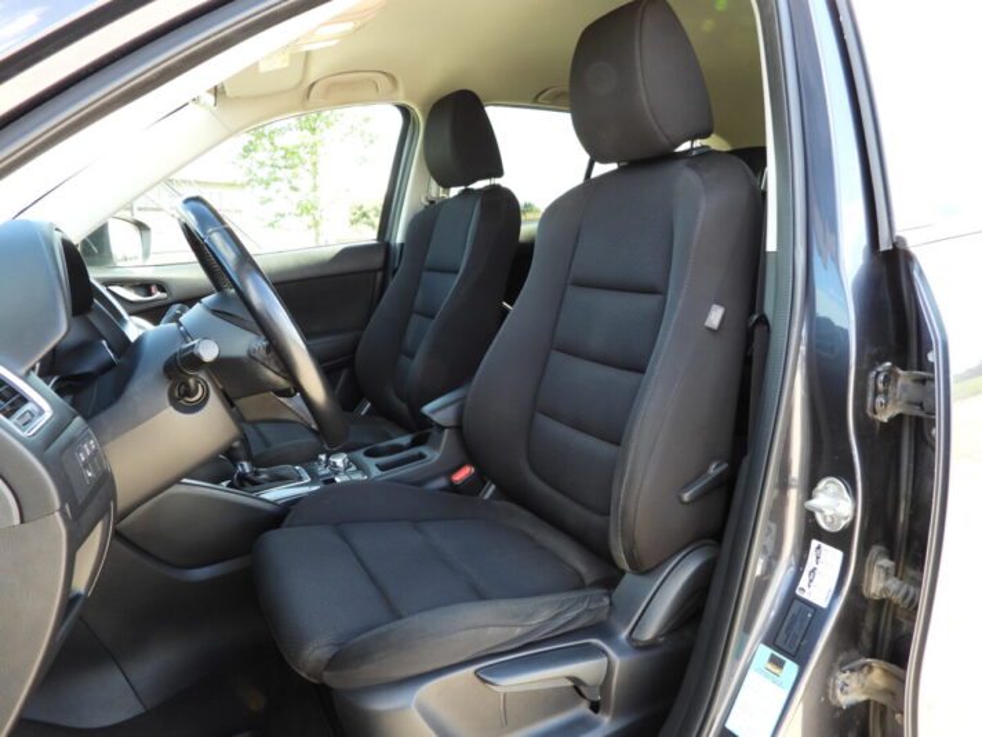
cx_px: 491
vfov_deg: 56.8
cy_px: 368
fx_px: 681
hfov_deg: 71.6
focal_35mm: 24
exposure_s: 1/60
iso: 100
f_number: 2.8
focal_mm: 4.3
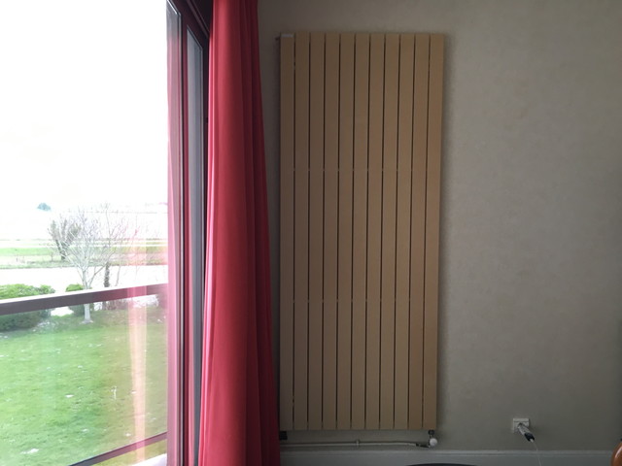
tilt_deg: -4.3
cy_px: 233
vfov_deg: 48.2
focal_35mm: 29
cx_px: 311
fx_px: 521
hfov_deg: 61.7
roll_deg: +0.0
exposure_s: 1/33
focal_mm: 4.15
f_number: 2.2
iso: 80
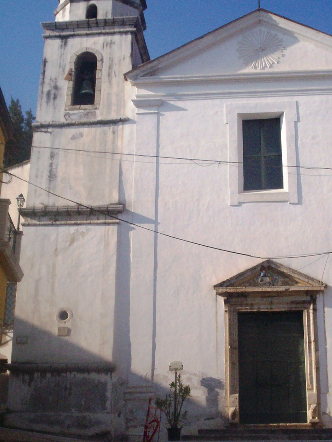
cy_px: 243
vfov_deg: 32.2
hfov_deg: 24.4
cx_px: 201
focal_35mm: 60
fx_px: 767
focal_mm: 5.9
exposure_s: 1/887
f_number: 4.5
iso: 100
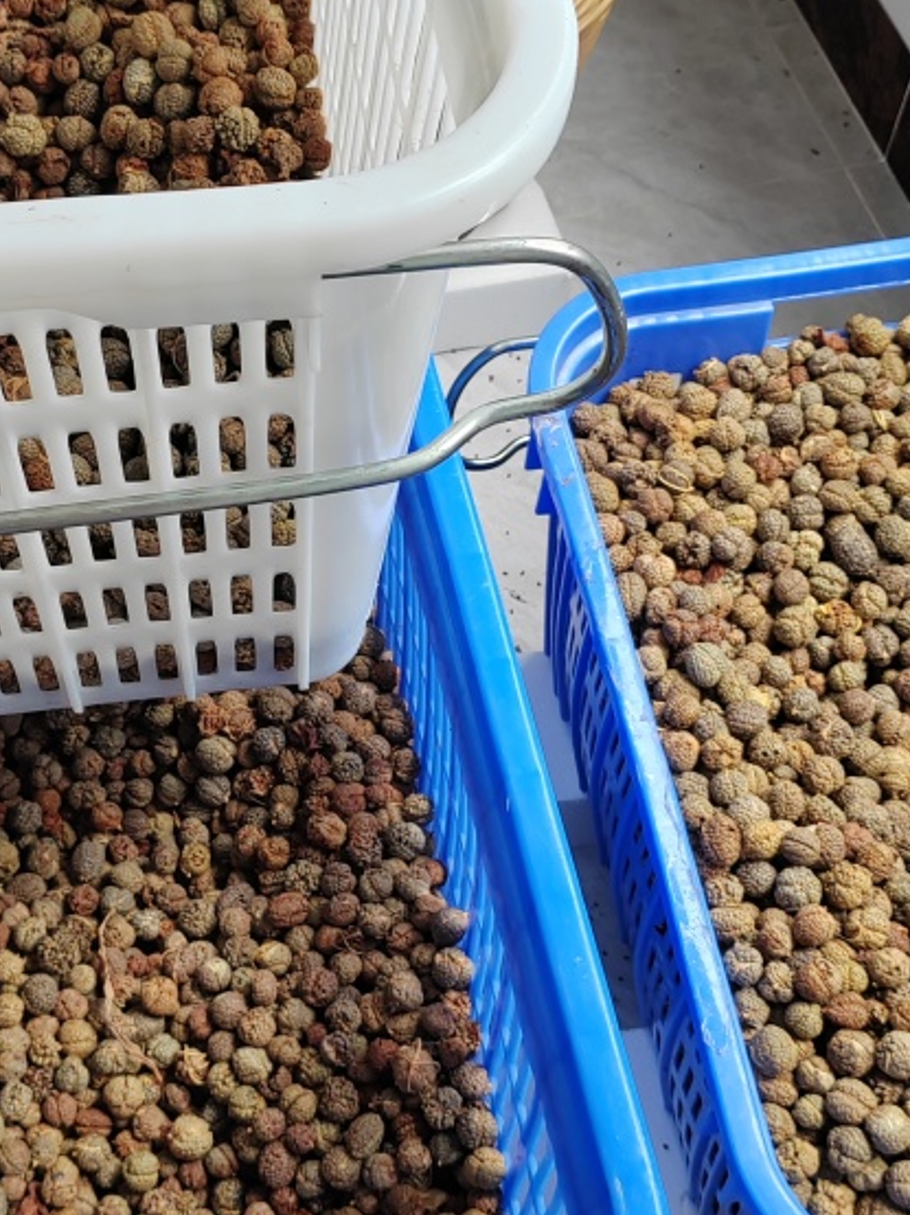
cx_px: 298
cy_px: 652
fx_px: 1824
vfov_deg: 36.8
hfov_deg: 27.8
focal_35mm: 52
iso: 100
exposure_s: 1/100
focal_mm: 5.52
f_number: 1.9
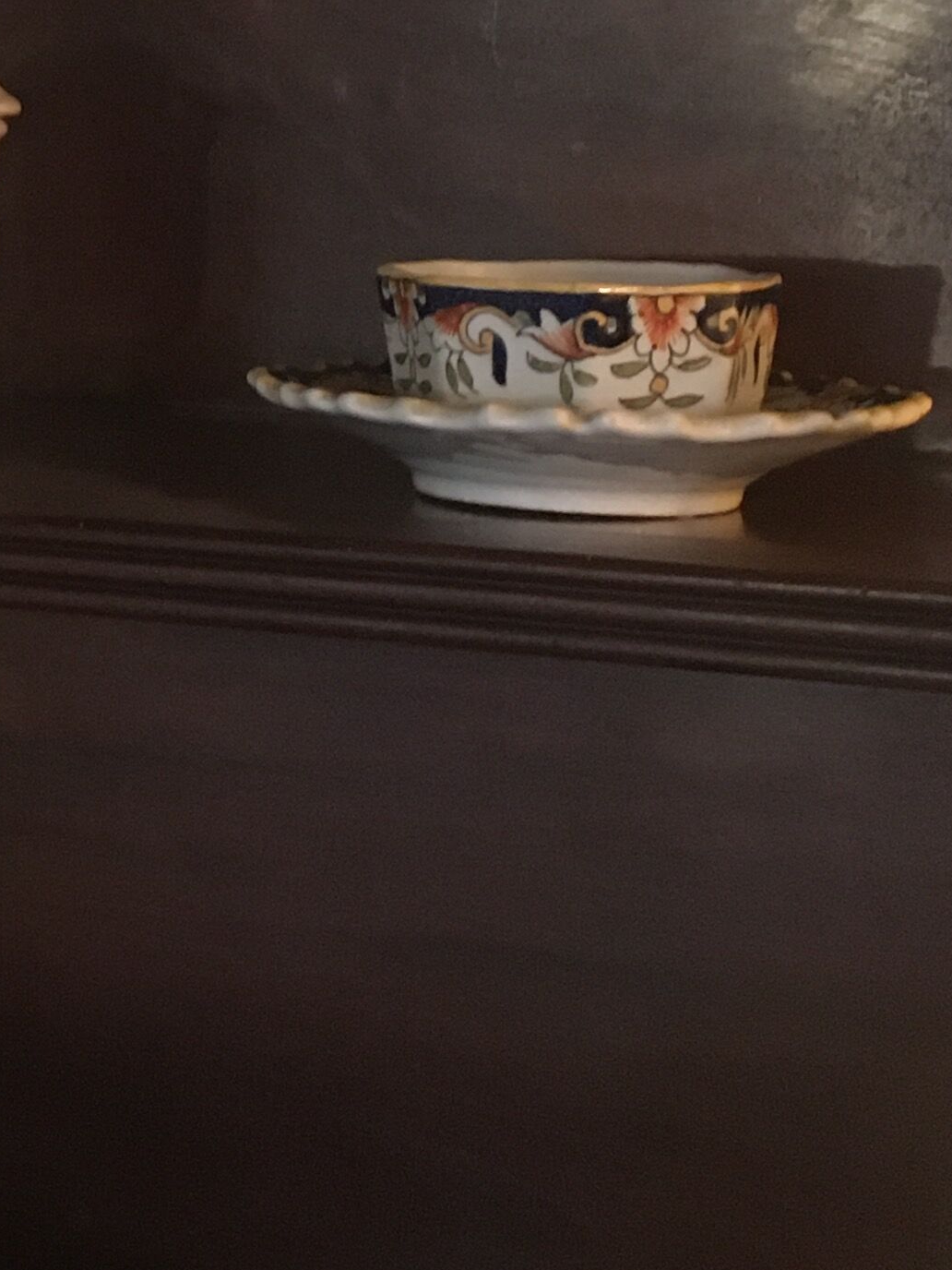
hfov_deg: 17.0
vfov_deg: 22.7
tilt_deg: -3.4
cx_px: -1
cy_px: 280
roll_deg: -0.9
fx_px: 3117
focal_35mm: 85
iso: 400
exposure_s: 1/17
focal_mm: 4.15
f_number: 2.2
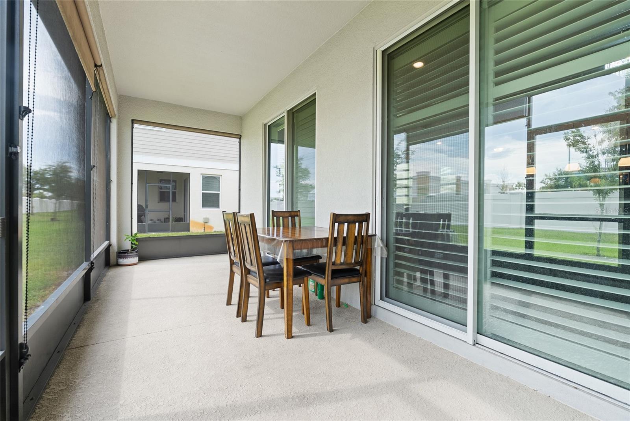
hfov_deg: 96.7
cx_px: 315
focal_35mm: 16
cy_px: 210
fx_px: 280
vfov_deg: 73.8
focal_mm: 16
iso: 2500
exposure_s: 1/30
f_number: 9
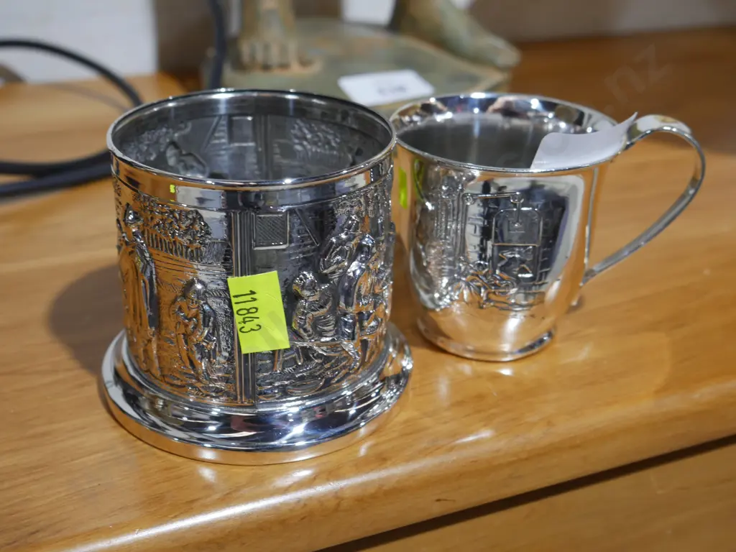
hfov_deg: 41.2
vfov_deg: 31.5
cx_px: 368
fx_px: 978
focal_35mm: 46
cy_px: 276
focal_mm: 23
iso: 800
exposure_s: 1/60
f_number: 5.6
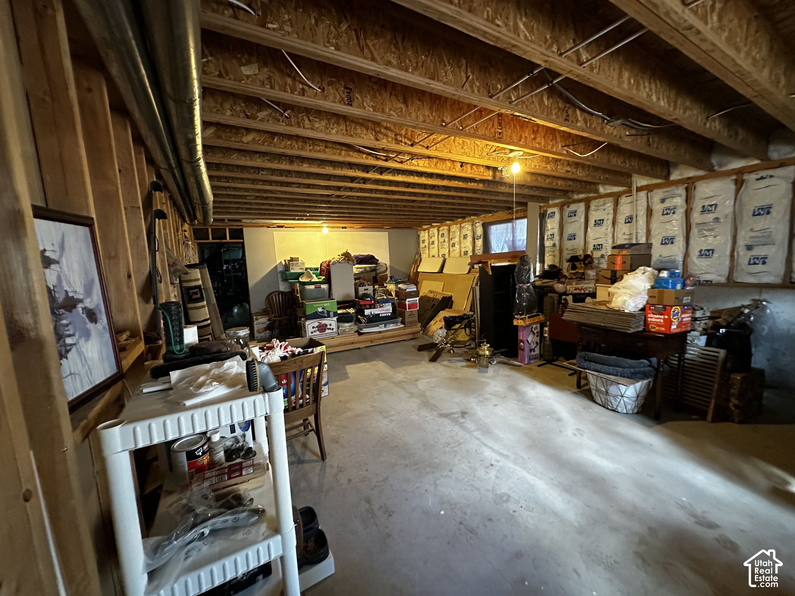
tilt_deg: -6.4
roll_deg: +2.8
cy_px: 298
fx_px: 322
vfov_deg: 85.7
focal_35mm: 14
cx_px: 398
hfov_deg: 102.1
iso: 1250
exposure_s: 1/60
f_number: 2.2
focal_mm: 2.22
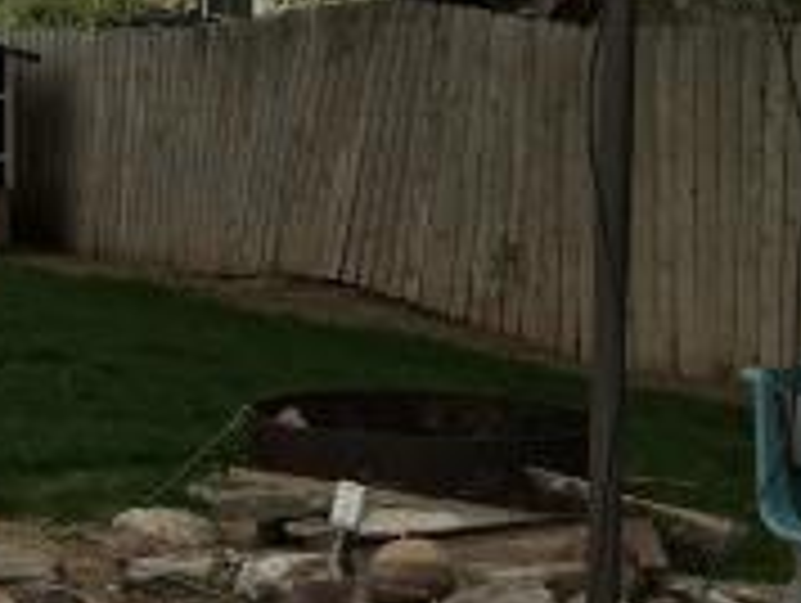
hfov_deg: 17.2
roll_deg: +0.2
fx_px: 2410
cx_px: -356
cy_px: 81
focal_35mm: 104
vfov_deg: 14.1
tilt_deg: +0.5
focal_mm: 4.15
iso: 25
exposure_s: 1/227
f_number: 2.2
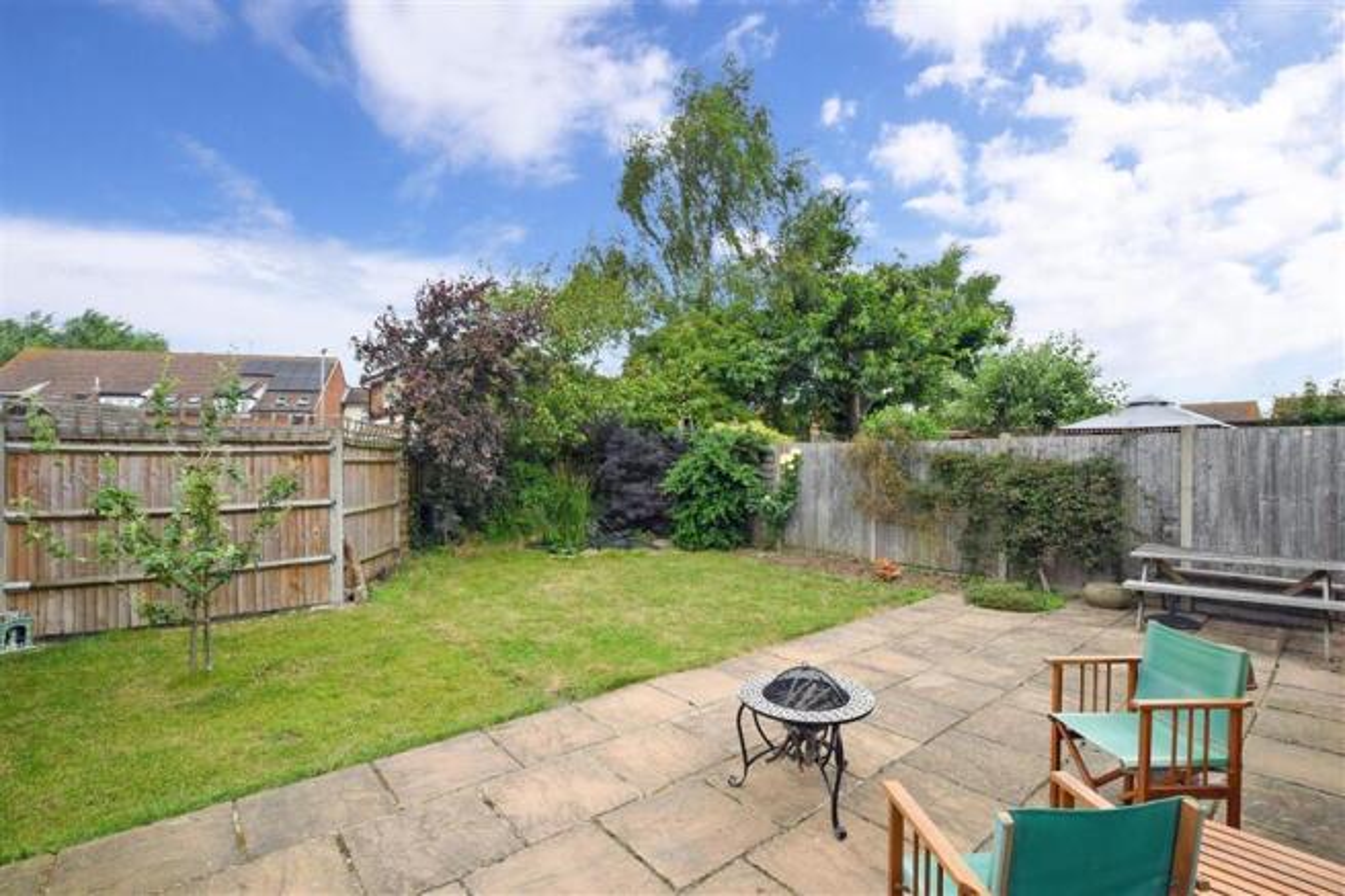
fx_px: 560
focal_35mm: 15
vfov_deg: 77.3
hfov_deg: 100.4
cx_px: 672
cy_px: 448
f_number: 11
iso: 400
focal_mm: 10
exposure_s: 1/200
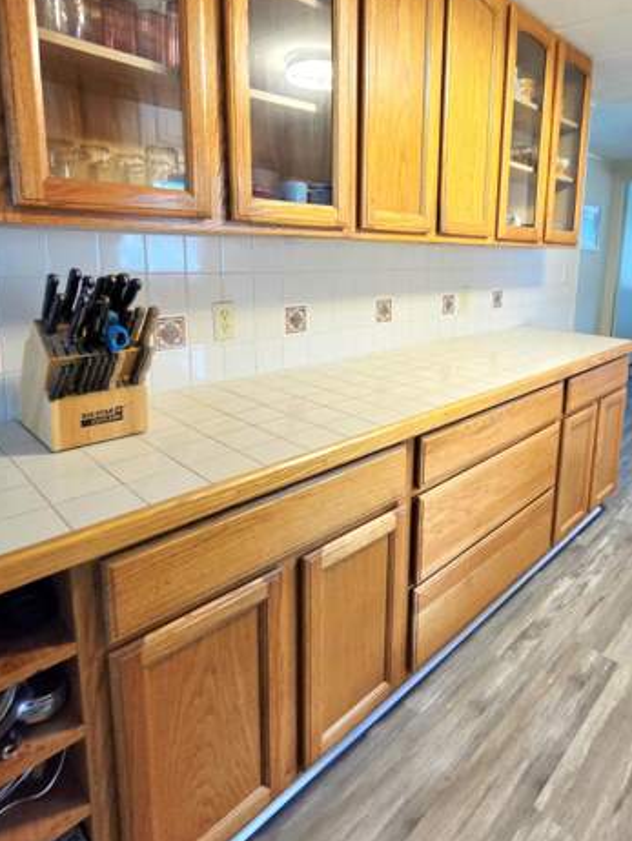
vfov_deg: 87.0
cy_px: 350
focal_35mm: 18
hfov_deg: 70.3
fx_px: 438
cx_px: 401
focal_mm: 2.2
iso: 400
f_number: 2.2
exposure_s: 1/60.2
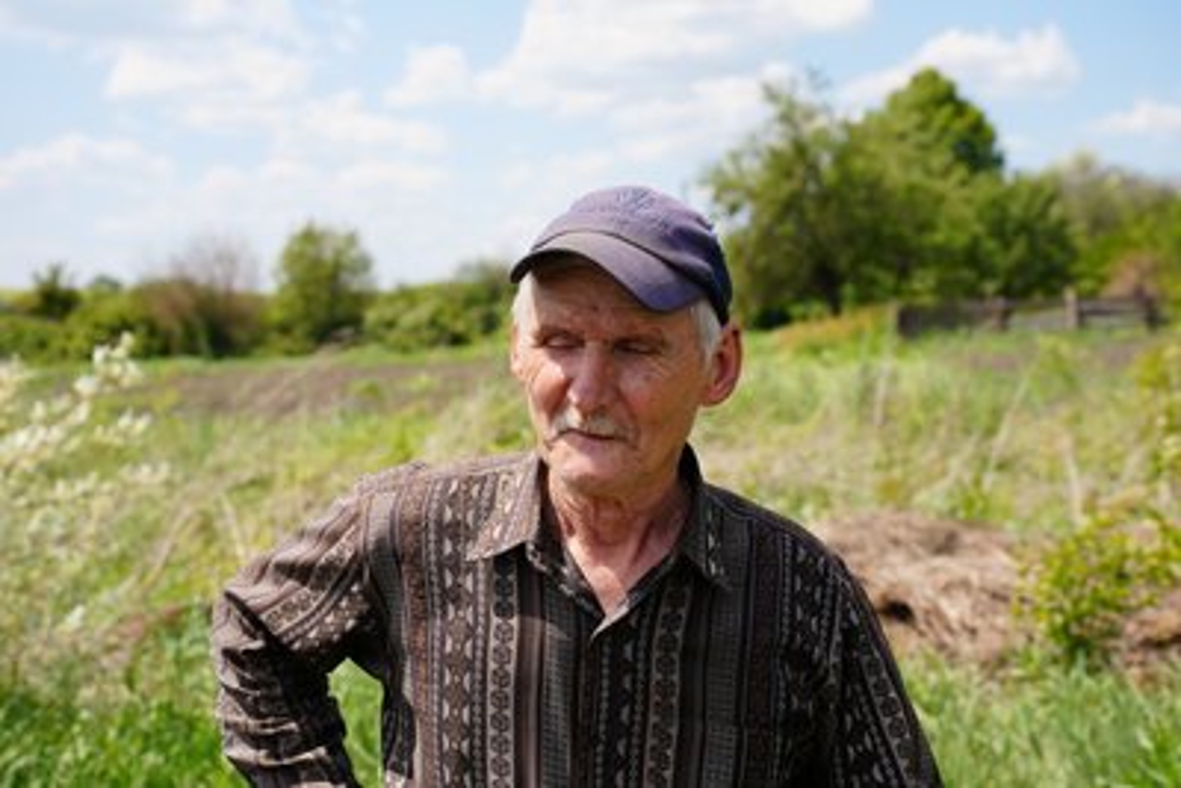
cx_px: 590
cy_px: 394
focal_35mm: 49
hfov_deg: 40.3
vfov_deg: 27.5
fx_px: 1608
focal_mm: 49
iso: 80
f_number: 5
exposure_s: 1/400
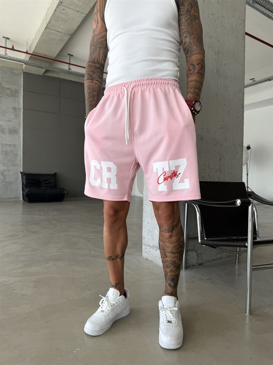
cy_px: 182
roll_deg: -1.1
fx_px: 252
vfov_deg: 71.6
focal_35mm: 24
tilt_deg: -1.3
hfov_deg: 56.8
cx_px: 136
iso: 80
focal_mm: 6.76
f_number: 1.78
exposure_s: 1/484
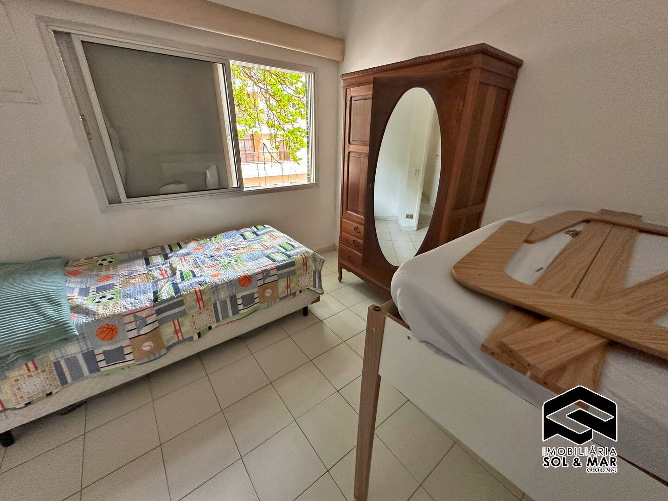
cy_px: 250
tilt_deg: -23.5
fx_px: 270
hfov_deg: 102.1
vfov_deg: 85.7
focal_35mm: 14
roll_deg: -1.2
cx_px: 334
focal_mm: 2.22
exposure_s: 1/99
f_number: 2.2
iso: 250
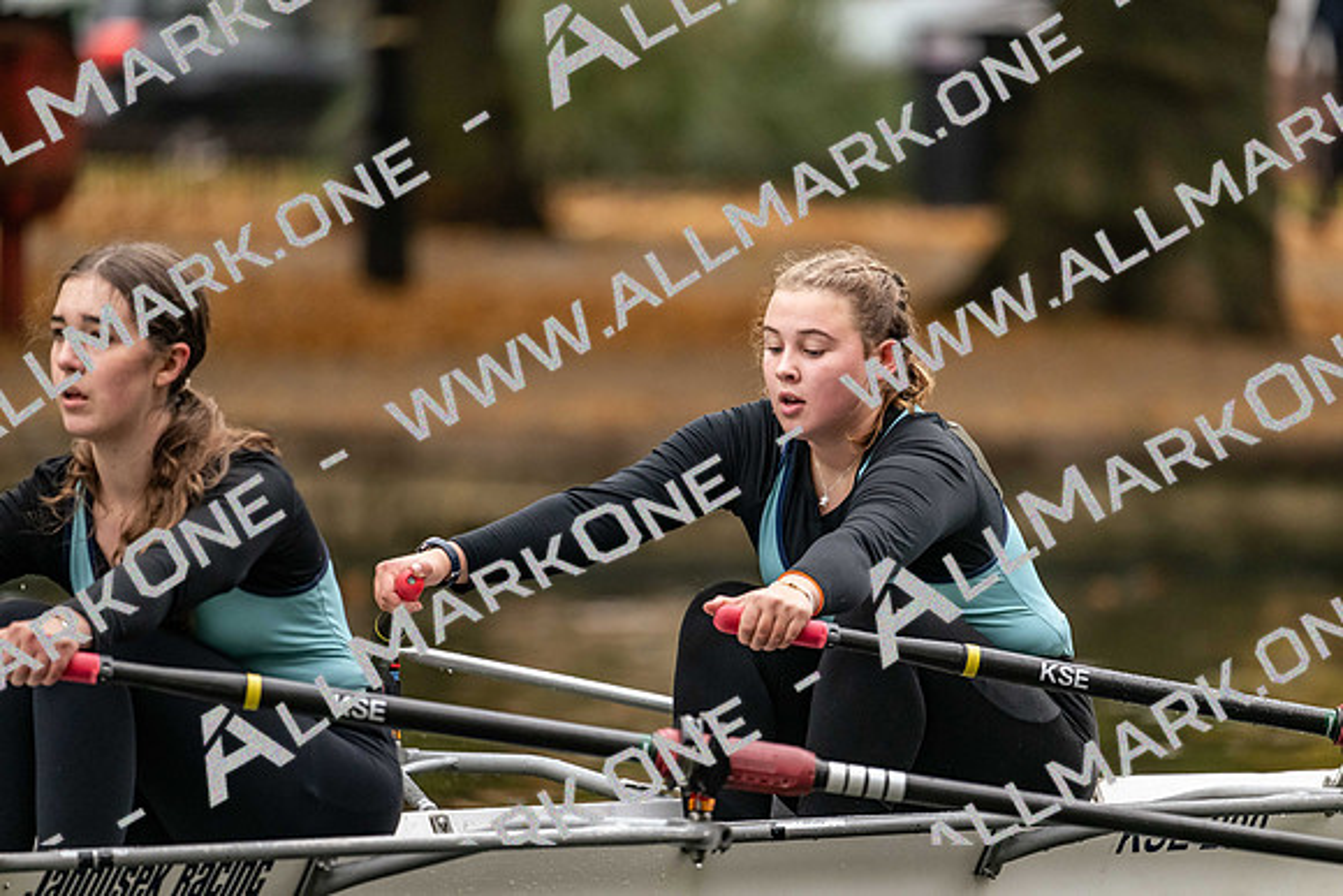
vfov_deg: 3.4
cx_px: 672
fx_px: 14925
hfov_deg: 5.2
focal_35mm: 400
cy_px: 448
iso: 3200
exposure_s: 1/2500
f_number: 4.5
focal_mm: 400
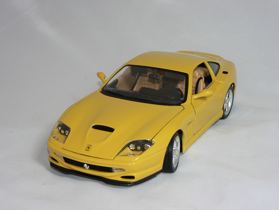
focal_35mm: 70
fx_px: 564
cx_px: 140
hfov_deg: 27.8
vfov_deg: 21.0
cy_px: 105
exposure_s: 1/60
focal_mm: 11.6
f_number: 3.2
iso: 80
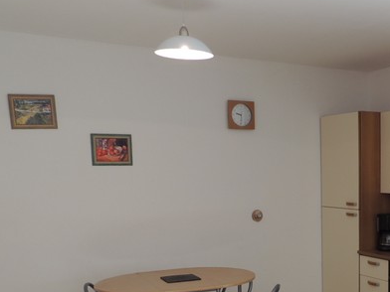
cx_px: 332
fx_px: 552
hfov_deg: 37.0
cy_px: 241
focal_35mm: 49
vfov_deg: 28.9
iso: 100
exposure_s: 1/40
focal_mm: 4.3
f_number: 3
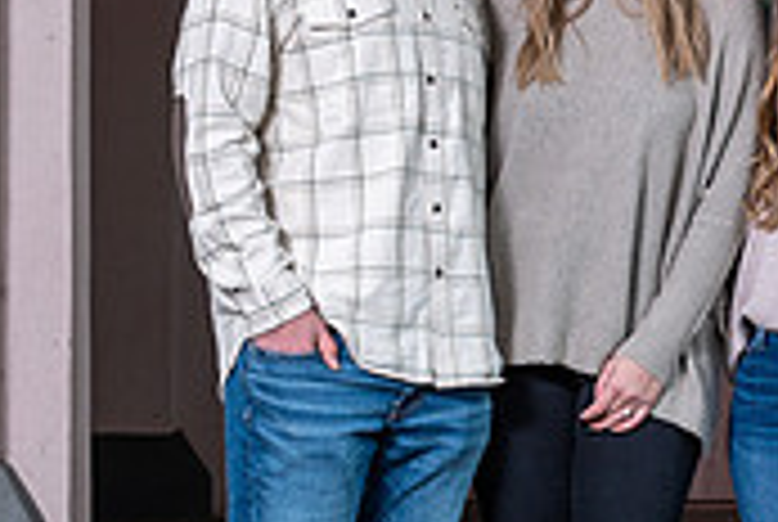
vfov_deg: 4.6
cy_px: 304
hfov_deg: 6.8
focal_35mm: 301
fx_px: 6516
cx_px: 809
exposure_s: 1/60
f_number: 4
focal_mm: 90
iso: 200
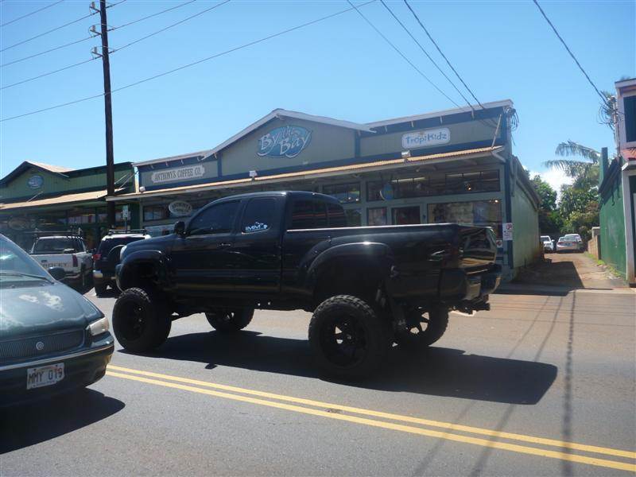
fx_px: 514
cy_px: 238
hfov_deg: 63.4
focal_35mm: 28
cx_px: 318
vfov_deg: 49.7
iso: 80
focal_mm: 4.9
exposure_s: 1/500
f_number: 3.3
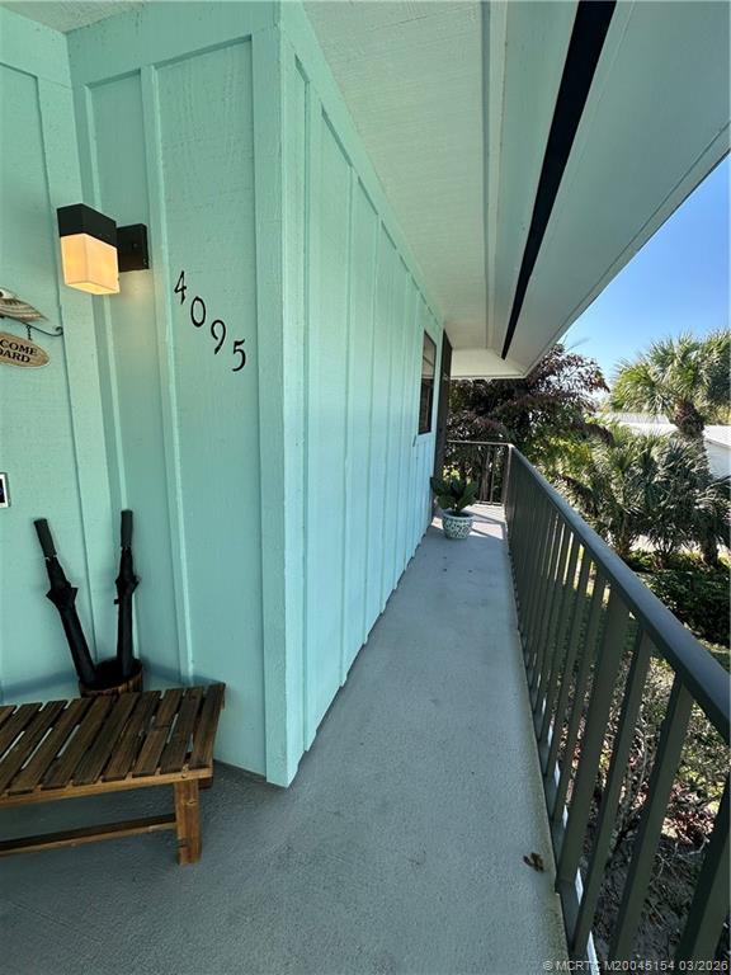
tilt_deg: -9.5
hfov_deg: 85.7
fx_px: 394
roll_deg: -2.7
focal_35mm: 14
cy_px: 488
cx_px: 366
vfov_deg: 102.1
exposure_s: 1/412
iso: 40
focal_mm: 2.22
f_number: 2.2
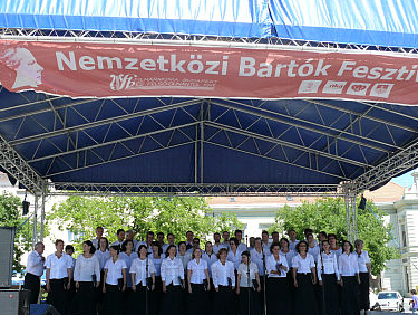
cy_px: 169
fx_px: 508
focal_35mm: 42
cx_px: 225
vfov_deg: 34.4
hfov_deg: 44.7
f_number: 5
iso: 100
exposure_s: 1/250
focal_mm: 7.4
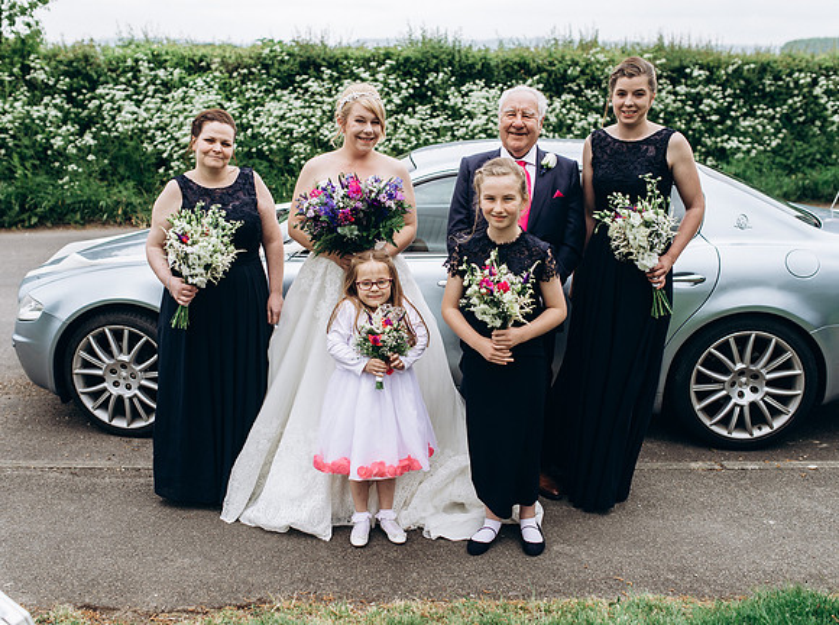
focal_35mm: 38
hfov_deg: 49.4
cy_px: 312
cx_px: 392
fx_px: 912
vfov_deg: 37.8
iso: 100
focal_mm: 35
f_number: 2.5
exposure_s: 1/640
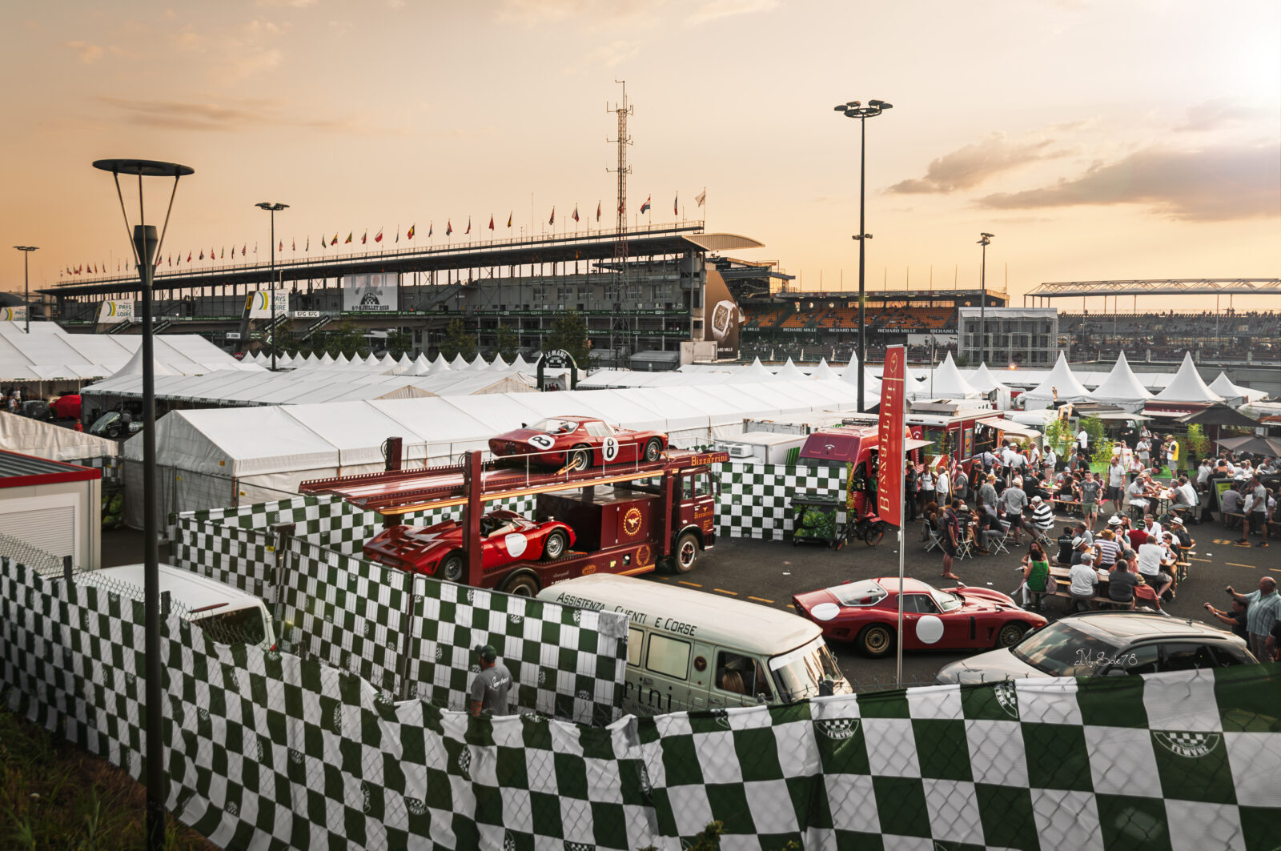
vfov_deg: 50.3
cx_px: 640
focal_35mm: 26
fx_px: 906
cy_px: 426
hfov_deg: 70.5
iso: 160
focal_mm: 17
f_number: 4.5
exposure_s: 1/400
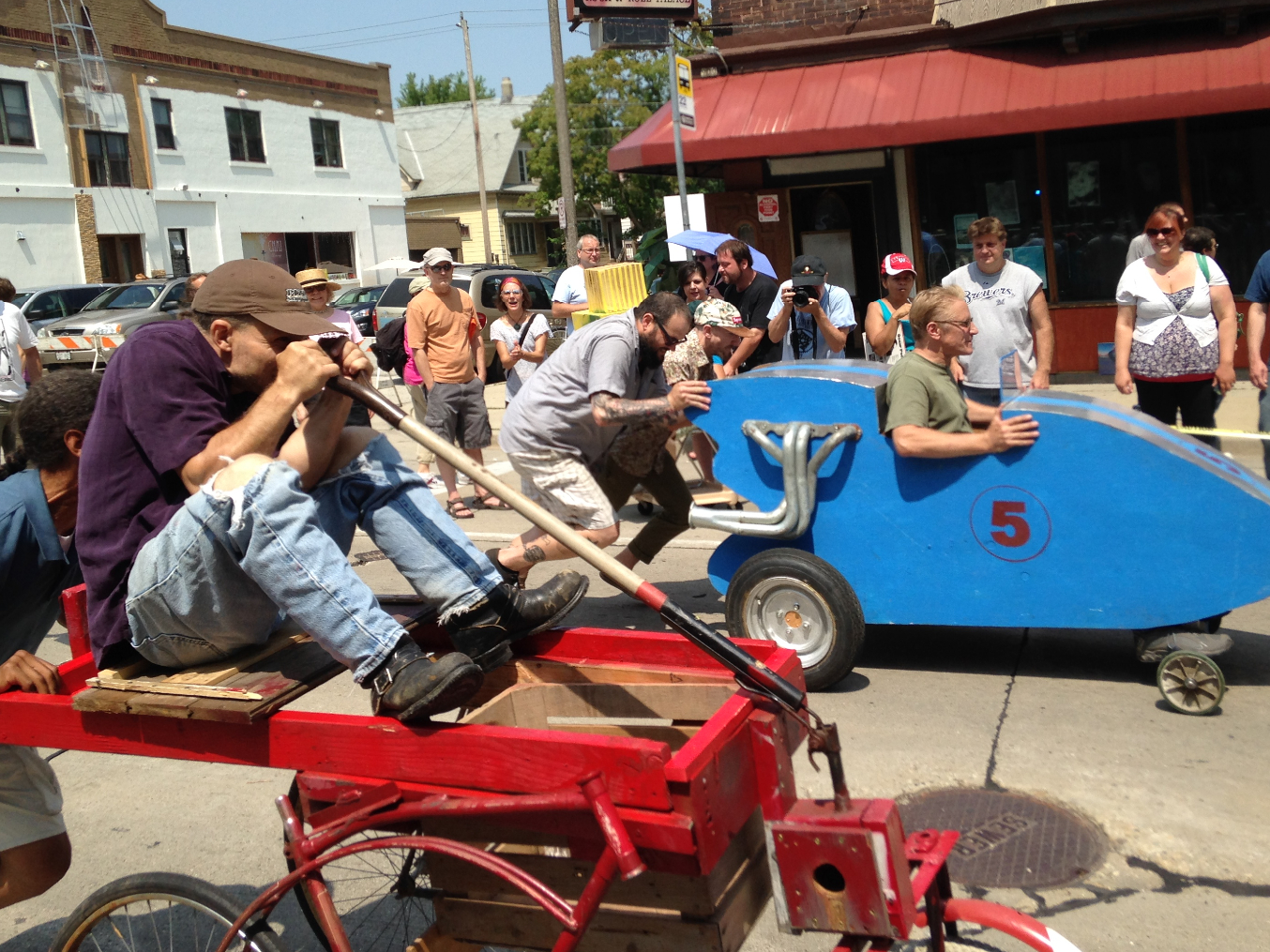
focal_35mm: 39
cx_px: 631
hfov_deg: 47.9
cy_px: 395
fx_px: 1431
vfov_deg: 36.7
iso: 50
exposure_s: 1/1323
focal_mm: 4.12
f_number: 2.4
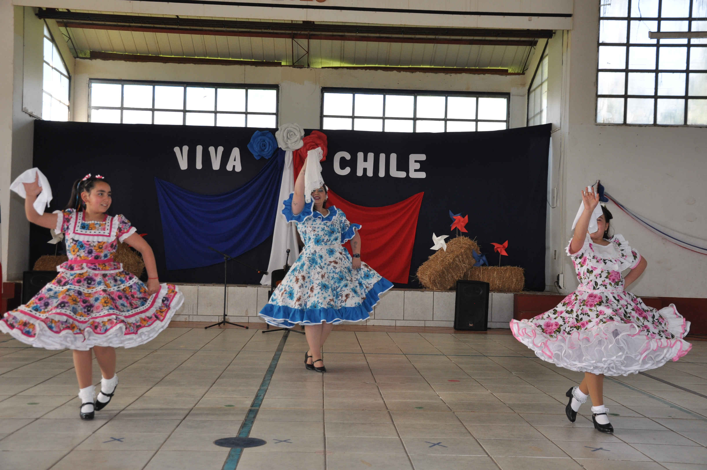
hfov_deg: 43.7
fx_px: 883
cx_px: 354
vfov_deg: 29.8
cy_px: 235
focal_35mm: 45
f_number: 4.2
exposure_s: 1/125
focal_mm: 30
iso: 400
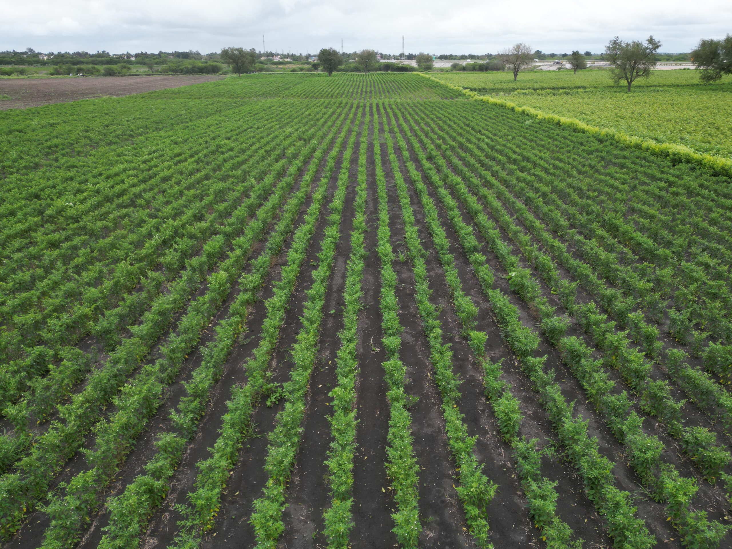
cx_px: 366
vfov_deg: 56.8
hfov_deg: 71.6
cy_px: 274
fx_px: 508
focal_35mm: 24
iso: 200
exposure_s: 1/2000
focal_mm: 6.72
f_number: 1.7
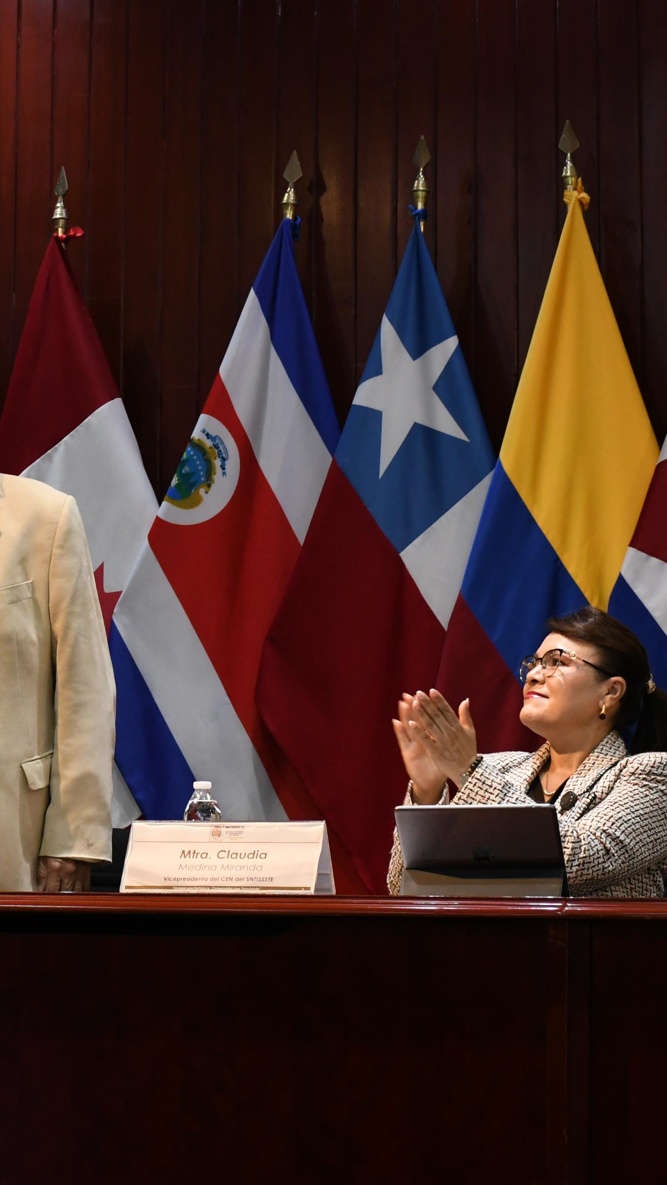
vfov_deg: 21.4
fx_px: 3145
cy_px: 596
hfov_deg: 12.0
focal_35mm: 100
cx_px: 23
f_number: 5.6
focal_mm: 42
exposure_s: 1/100
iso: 2000
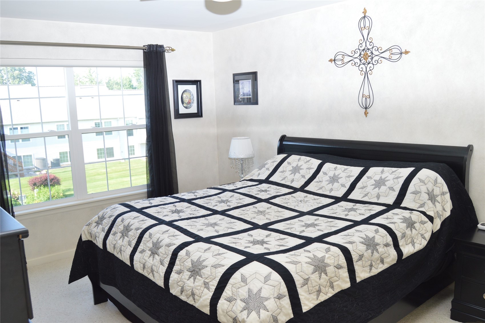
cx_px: 242
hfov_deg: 62.0
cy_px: 162
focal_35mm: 30
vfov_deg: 43.5
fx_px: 404
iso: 400
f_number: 5.6
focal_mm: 20
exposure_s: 1/125
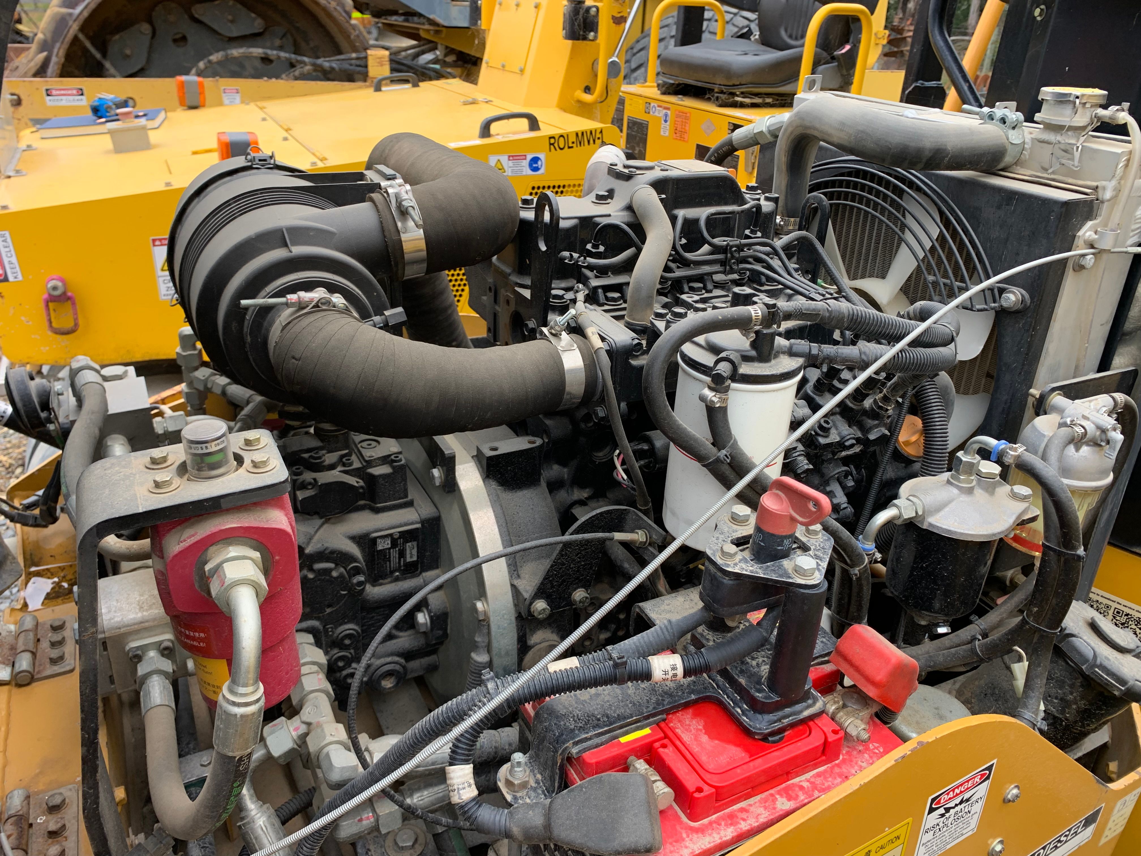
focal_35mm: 26
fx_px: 857
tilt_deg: -24.3
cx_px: 570
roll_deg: -2.8
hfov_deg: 67.3
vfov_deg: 53.1
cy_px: 428
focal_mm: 4.25
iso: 25
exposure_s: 1/312
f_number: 1.8
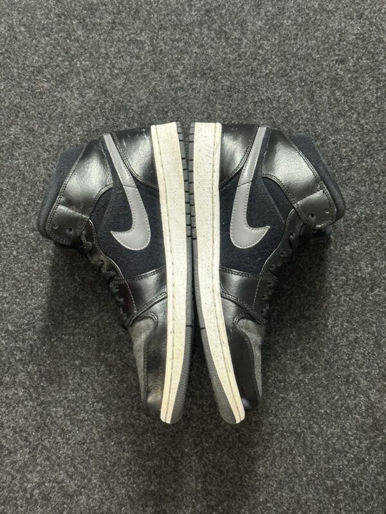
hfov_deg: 30.3
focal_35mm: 48
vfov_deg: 39.6
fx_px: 713
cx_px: 193
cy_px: 257
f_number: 1.78
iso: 320
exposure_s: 1/33
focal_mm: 6.86
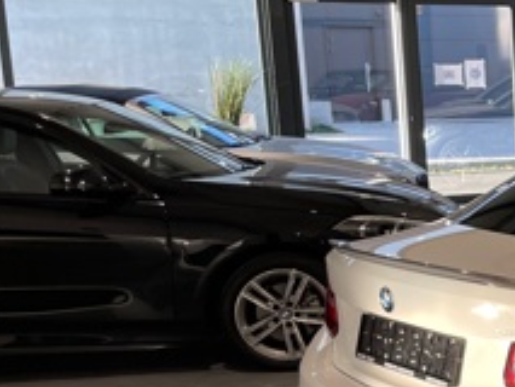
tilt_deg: -12.9
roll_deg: +0.4
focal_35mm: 78
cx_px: 762
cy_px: 305
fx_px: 1161
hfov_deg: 21.3
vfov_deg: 18.8
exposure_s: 1/100
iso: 64
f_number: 1.6
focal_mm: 4.2
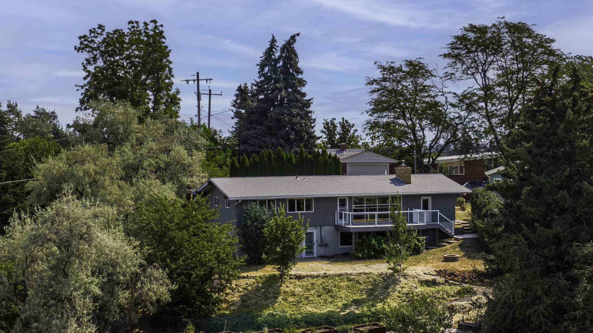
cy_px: 217
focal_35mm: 69
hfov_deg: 30.5
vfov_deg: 17.4
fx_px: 1085
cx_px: 343
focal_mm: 8.6
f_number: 3.8
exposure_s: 1/1000
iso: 100
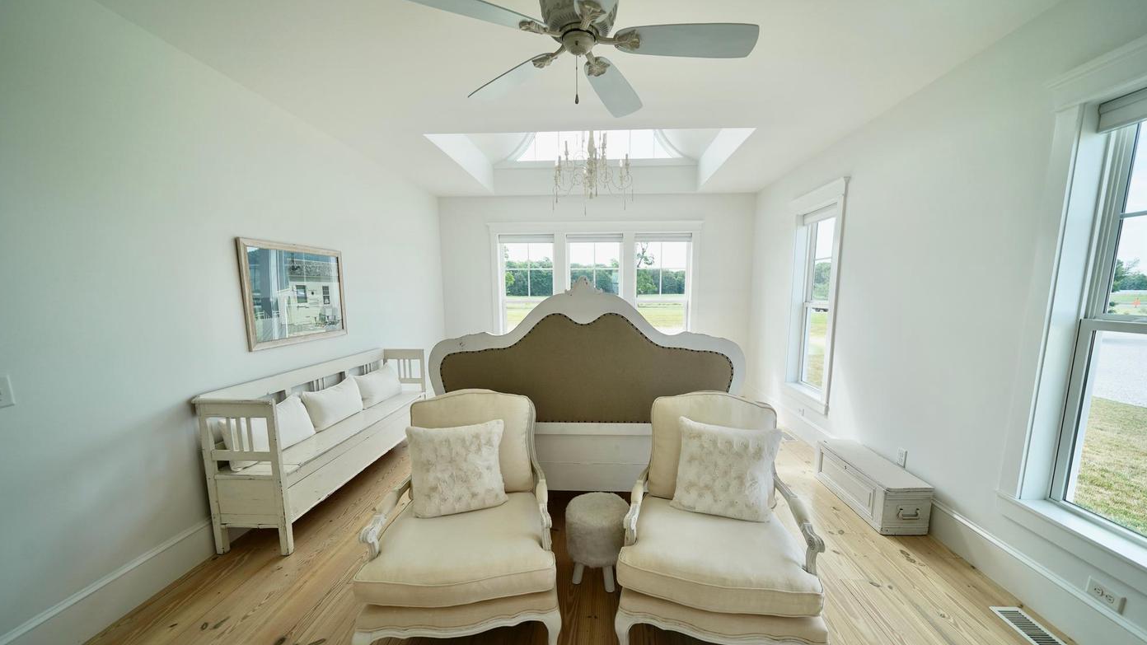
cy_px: 355
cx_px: 587
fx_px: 395
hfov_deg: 110.8
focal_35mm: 13
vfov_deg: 78.2
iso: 100
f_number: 4
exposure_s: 1/160
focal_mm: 12
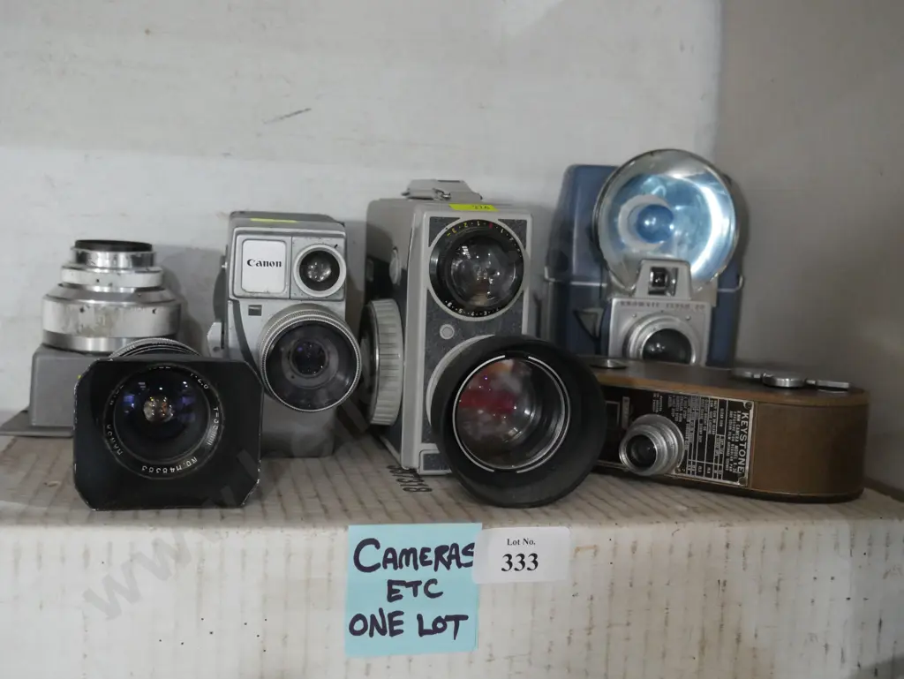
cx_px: 452
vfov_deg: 32.9
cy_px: 340
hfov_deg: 42.9
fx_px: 1150
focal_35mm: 44
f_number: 4.7
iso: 3200
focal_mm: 22
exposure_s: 1/60
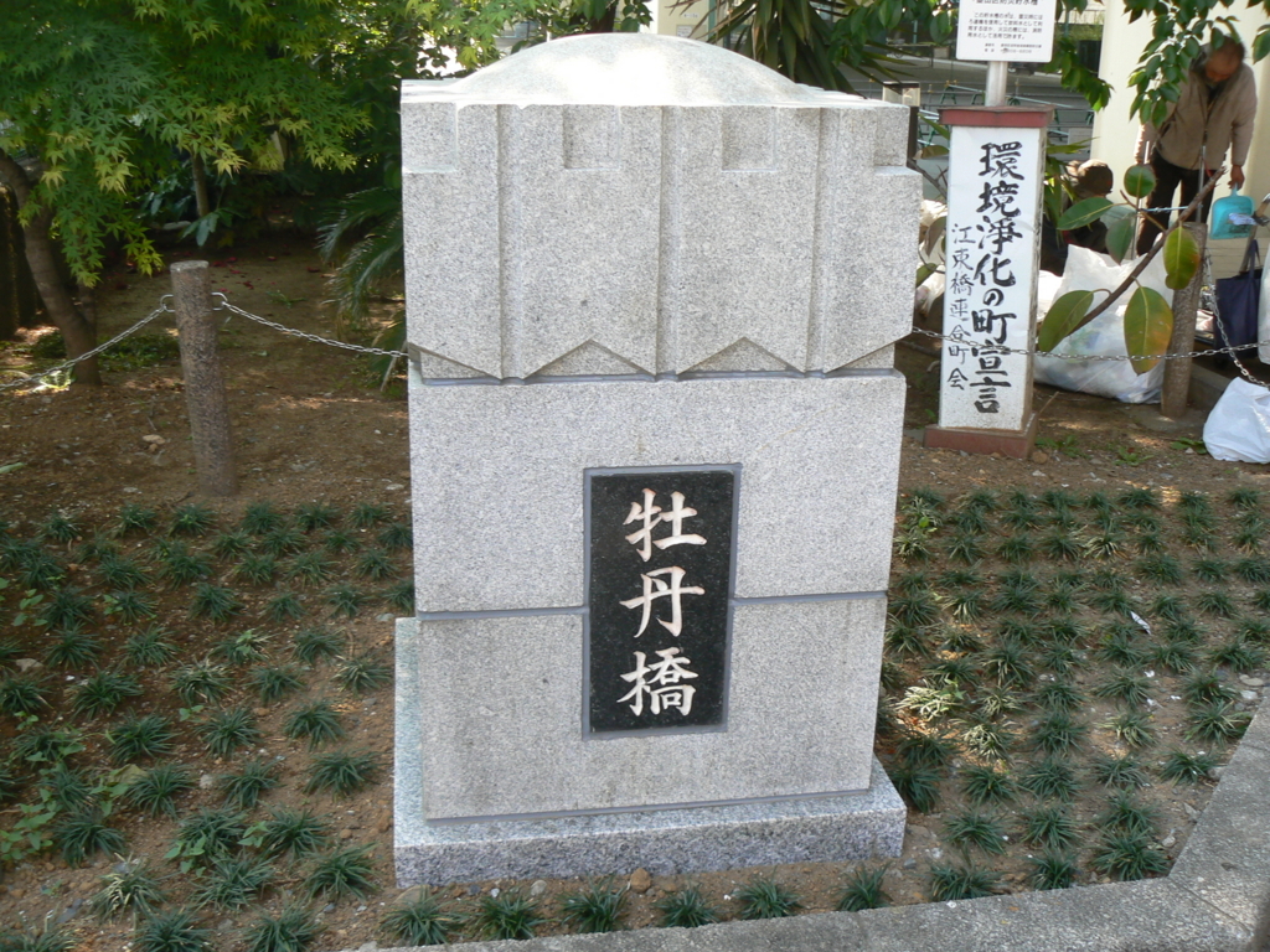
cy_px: 476
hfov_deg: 51.4
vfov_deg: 39.7
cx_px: 635
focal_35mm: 36
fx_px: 1321
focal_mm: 6
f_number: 4
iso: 80
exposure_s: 1/80
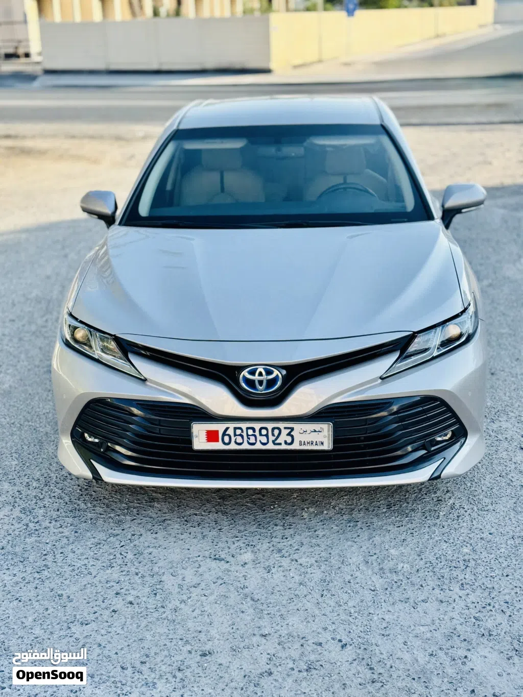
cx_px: 262
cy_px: 348
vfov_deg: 39.7
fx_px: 967
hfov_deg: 30.3
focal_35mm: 48
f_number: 1.78
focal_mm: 6.76
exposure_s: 1/1597
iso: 64
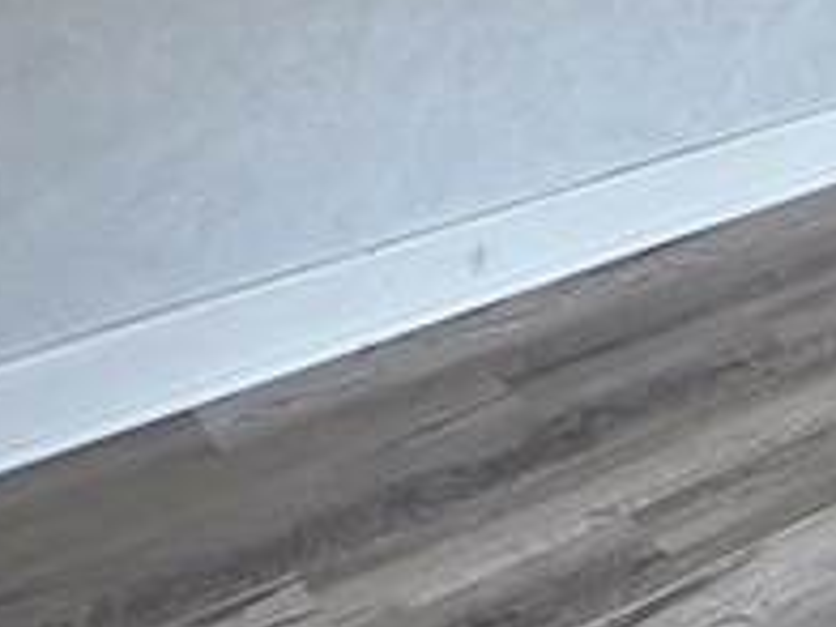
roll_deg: +0.3
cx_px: 1536
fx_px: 1763
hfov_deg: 19.4
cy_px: -452
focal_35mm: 73
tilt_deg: -2.9
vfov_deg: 17.1
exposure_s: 1/120
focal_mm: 2.22
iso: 200
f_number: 2.2
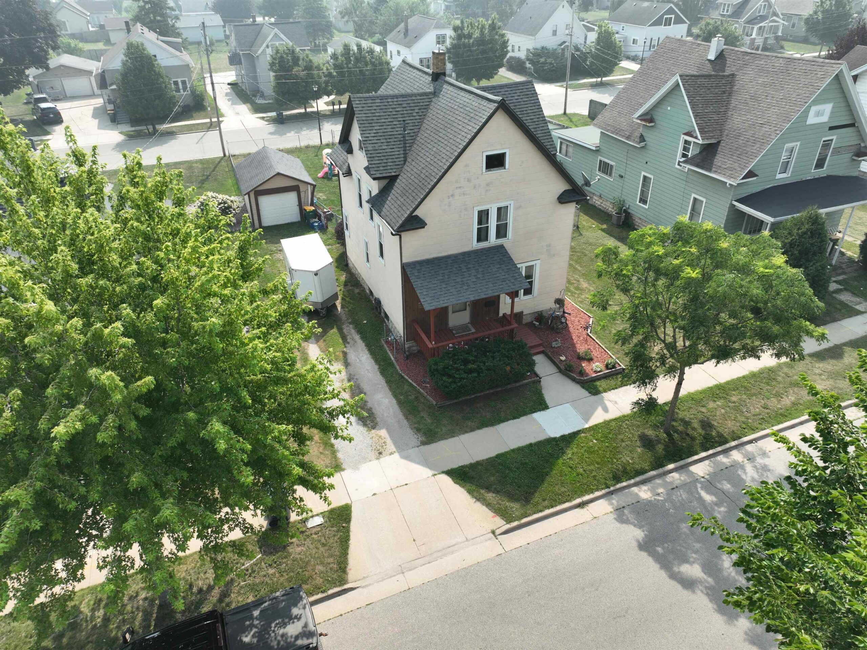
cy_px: 325
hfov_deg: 71.6
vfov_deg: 56.8
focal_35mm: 24
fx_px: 601
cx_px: 434
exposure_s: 1/1000
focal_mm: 12.29
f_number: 2.8
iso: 100
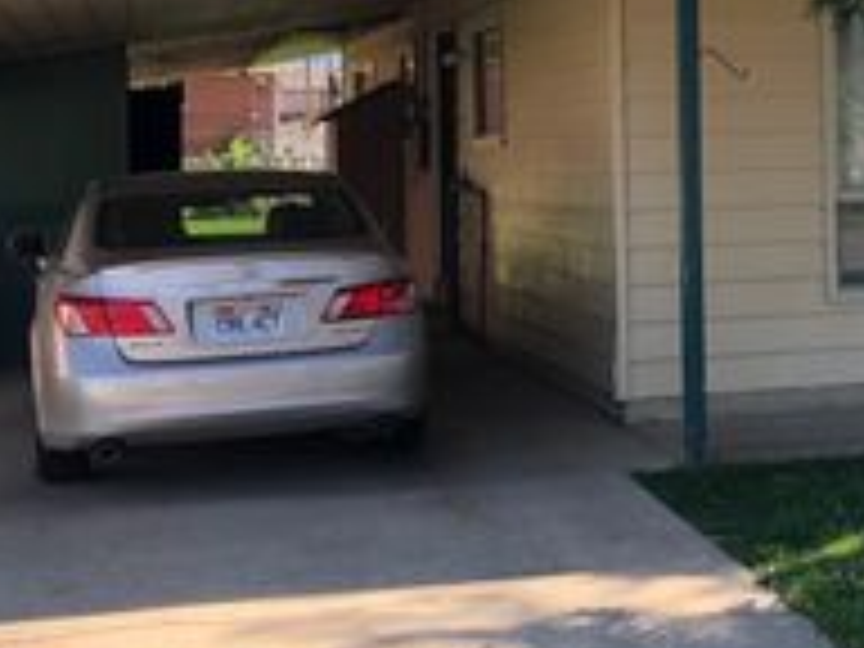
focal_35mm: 73
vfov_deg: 19.9
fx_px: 1822
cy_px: 119
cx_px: 783
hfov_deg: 25.8
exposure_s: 1/496
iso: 20
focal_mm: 3.99
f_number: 1.8
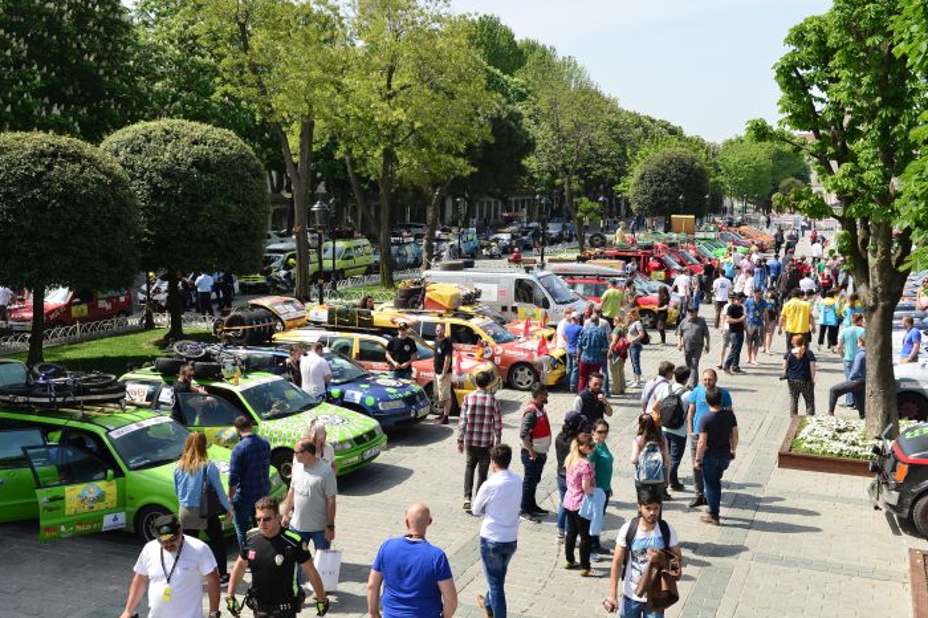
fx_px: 1031
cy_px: 324
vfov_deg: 33.4
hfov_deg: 48.4
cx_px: 431
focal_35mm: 40
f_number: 8
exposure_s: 1/250
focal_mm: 35
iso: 200
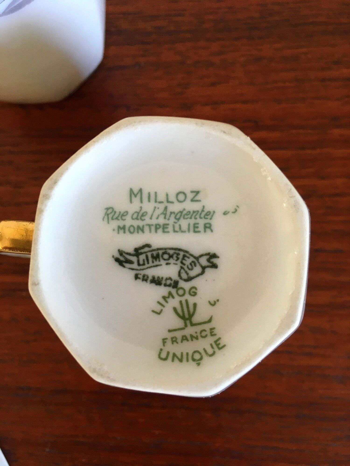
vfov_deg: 61.7
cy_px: 233
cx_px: 175
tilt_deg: -85.0
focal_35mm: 29
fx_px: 391
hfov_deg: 48.2
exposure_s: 1/33
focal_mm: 4.15
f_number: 2.2
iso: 80
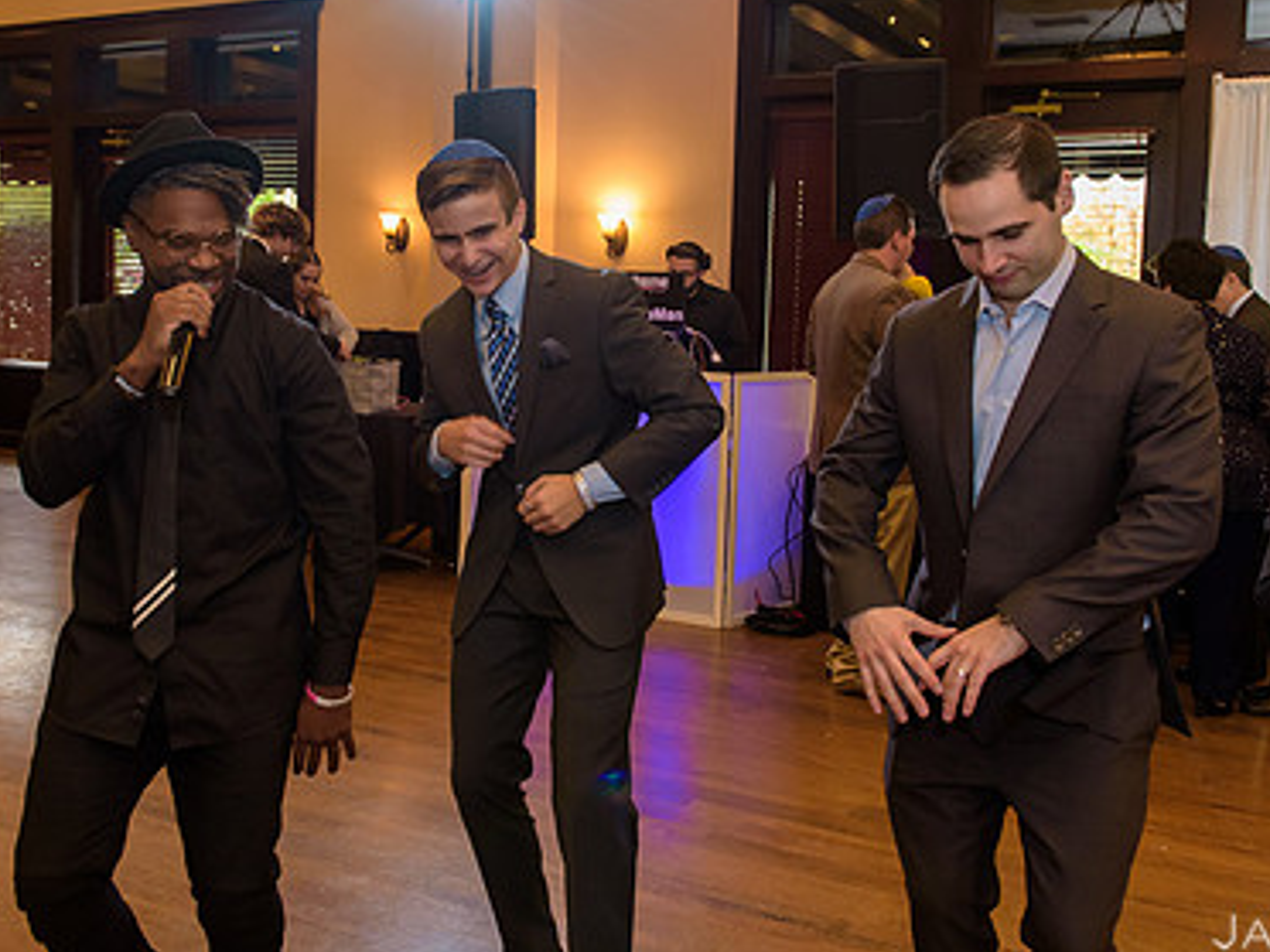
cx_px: 550
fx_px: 1321
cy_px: 363
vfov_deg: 39.4
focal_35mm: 36
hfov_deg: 51.2
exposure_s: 1/125
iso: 1600
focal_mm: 24
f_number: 3.2
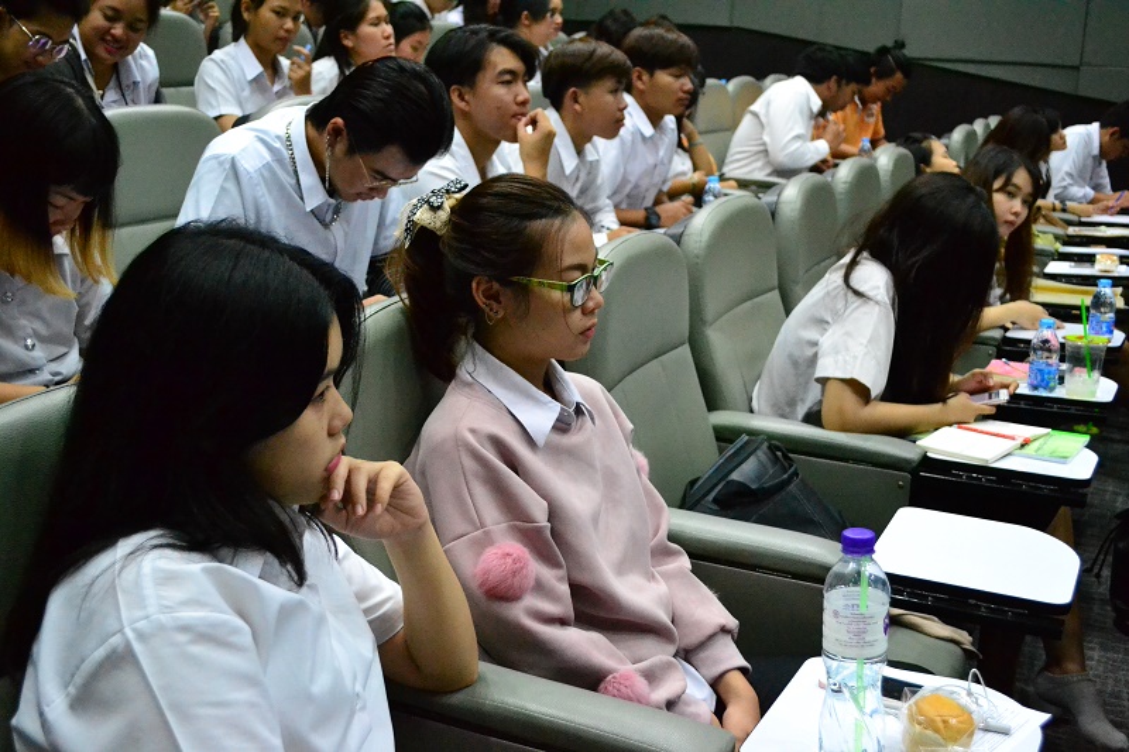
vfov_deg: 31.9
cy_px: 376
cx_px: 564
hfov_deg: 46.4
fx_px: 1317
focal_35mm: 42
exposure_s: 1/80
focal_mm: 28
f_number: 4.5
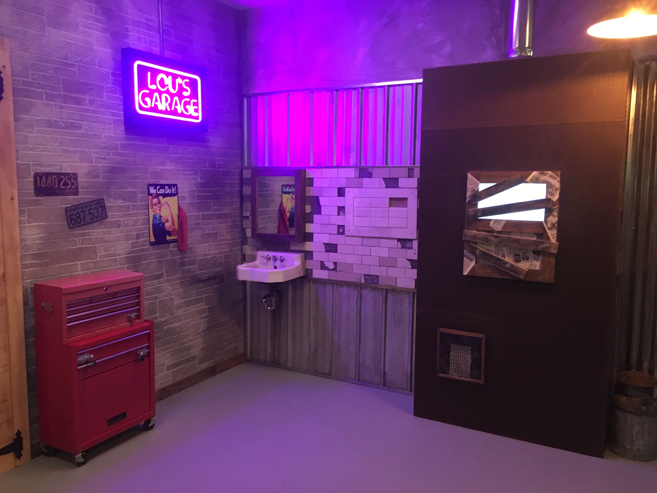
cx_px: 328
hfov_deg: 61.7
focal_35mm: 29
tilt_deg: -6.8
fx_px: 550
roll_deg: -0.8
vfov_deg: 48.2
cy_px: 246
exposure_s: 1/15
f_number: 2.2
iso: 250
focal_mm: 4.15
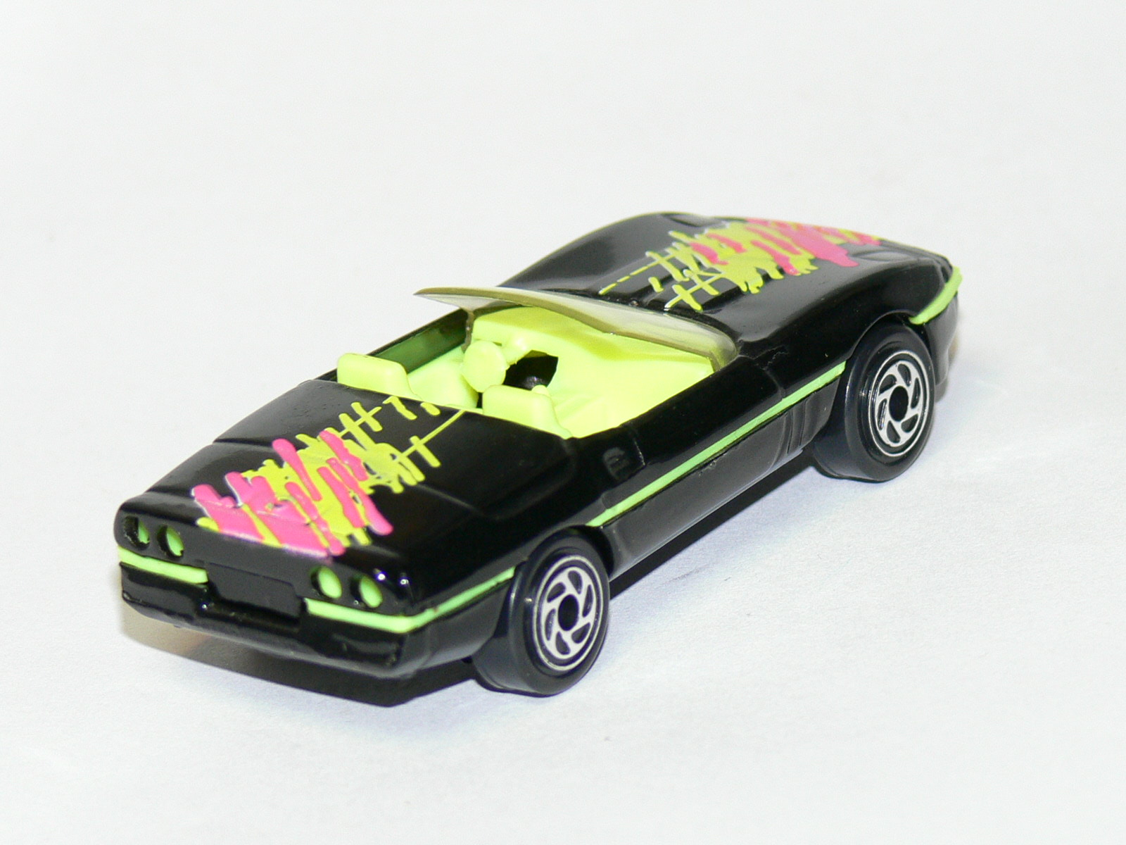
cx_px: 563
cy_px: 422
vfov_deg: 8.1
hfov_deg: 10.8
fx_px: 5953
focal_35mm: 183
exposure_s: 1/30
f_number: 3.6
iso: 100
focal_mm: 24.4
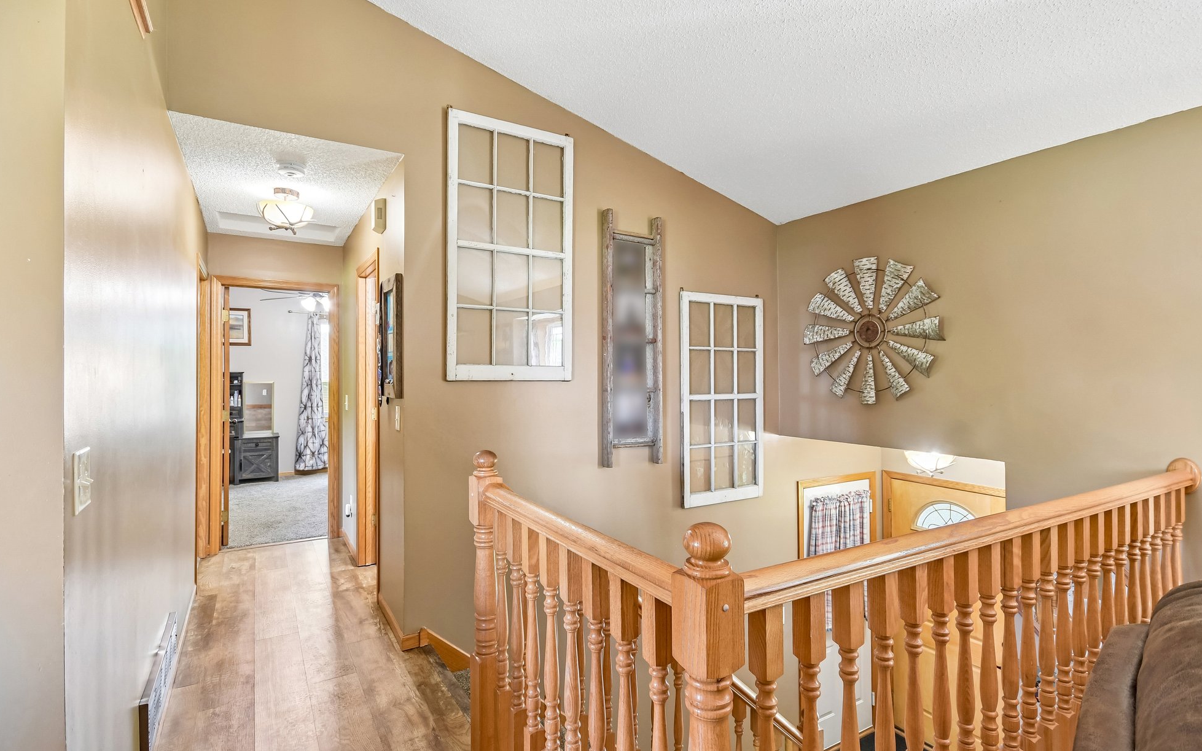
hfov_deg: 97.8
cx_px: 591
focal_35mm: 16
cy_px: 360
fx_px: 524
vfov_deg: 71.2
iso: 400
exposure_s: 1/10
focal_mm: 10
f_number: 6.3
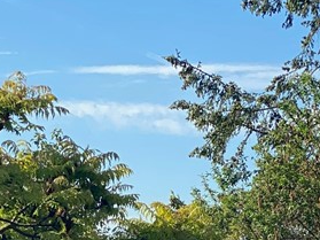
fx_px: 1765
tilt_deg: -3.1
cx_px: 322
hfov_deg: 10.3
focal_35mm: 191
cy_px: 425
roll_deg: -3.3
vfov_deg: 7.5
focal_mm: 6
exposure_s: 1/727
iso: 20
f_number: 2
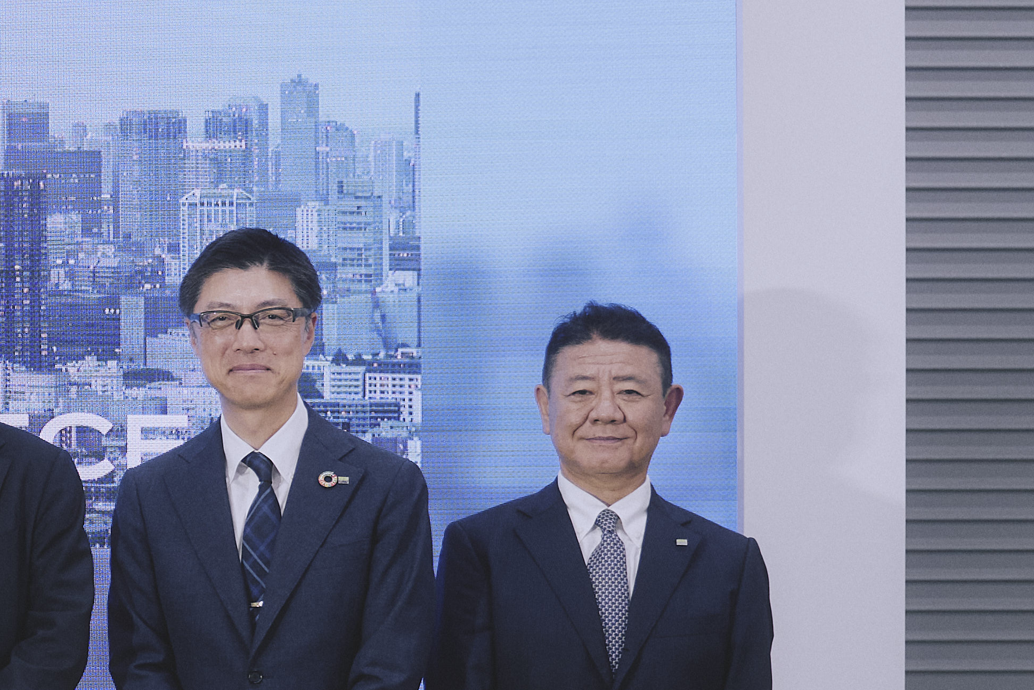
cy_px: 523
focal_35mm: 102
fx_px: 2929
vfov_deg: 13.4
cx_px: -422
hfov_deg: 18.2
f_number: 2.8
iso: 800
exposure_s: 1/125
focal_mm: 33
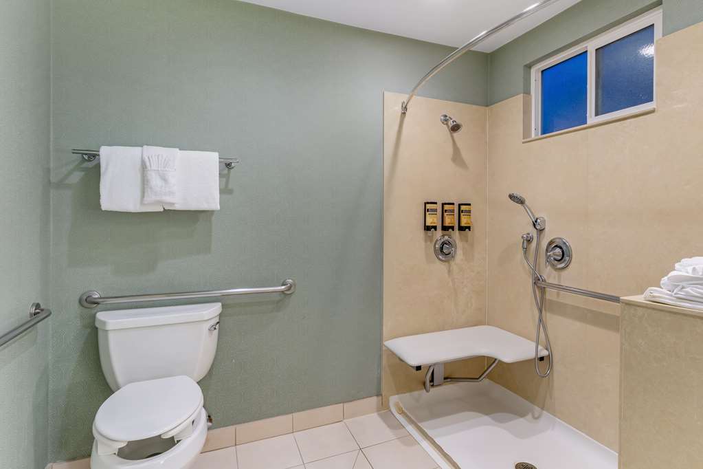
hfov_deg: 93.3
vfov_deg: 70.4
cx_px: 352
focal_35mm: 17
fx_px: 332
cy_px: 234
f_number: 10
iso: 400
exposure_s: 1/30
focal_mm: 17
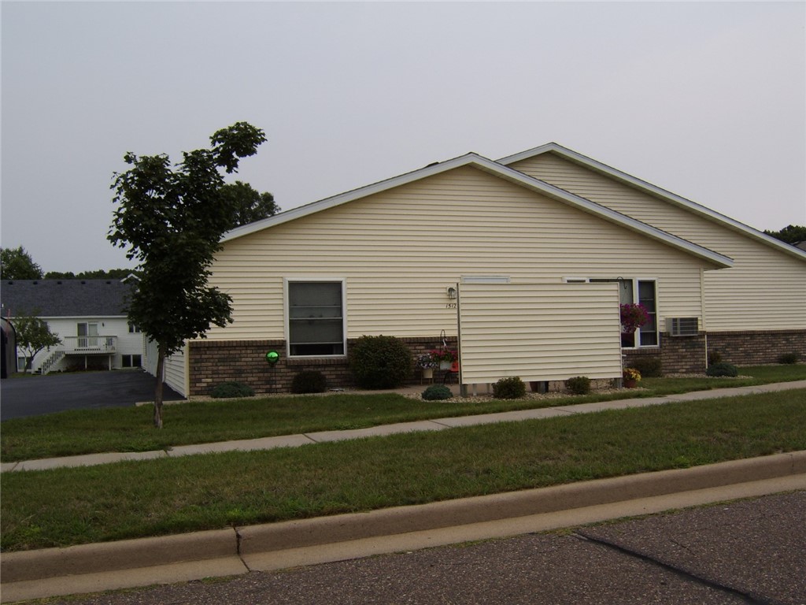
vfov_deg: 45.4
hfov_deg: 58.4
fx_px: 722
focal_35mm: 31
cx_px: 403
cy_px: 302
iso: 71
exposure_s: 1/272
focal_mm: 8.13
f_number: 6.7
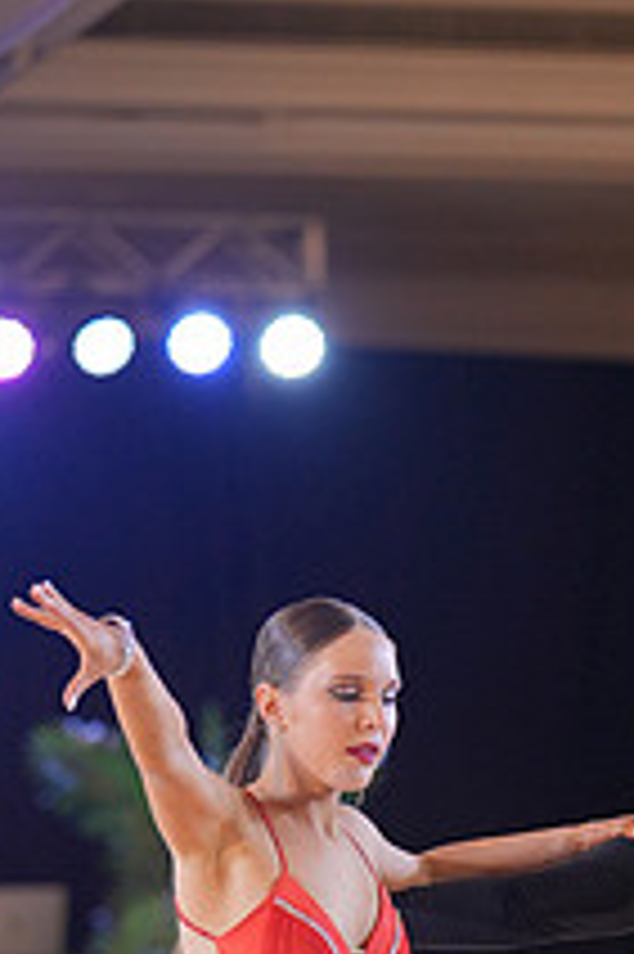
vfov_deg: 9.1
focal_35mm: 222
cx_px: 515
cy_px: 1220
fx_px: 5874
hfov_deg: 6.2
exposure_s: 1/500
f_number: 2
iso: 1000
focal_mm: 81
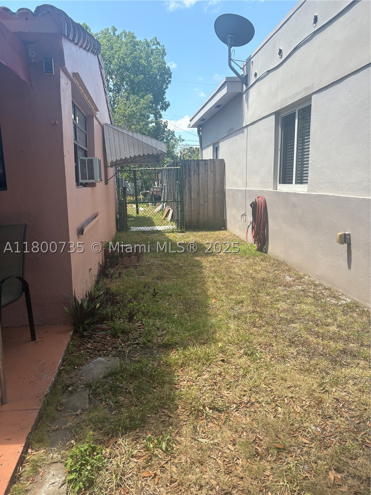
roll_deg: +1.0
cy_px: 248
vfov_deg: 67.3
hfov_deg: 53.1
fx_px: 372
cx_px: 186
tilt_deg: -8.4
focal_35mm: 26
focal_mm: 5.96
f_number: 1.6
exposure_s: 1/1217
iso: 50
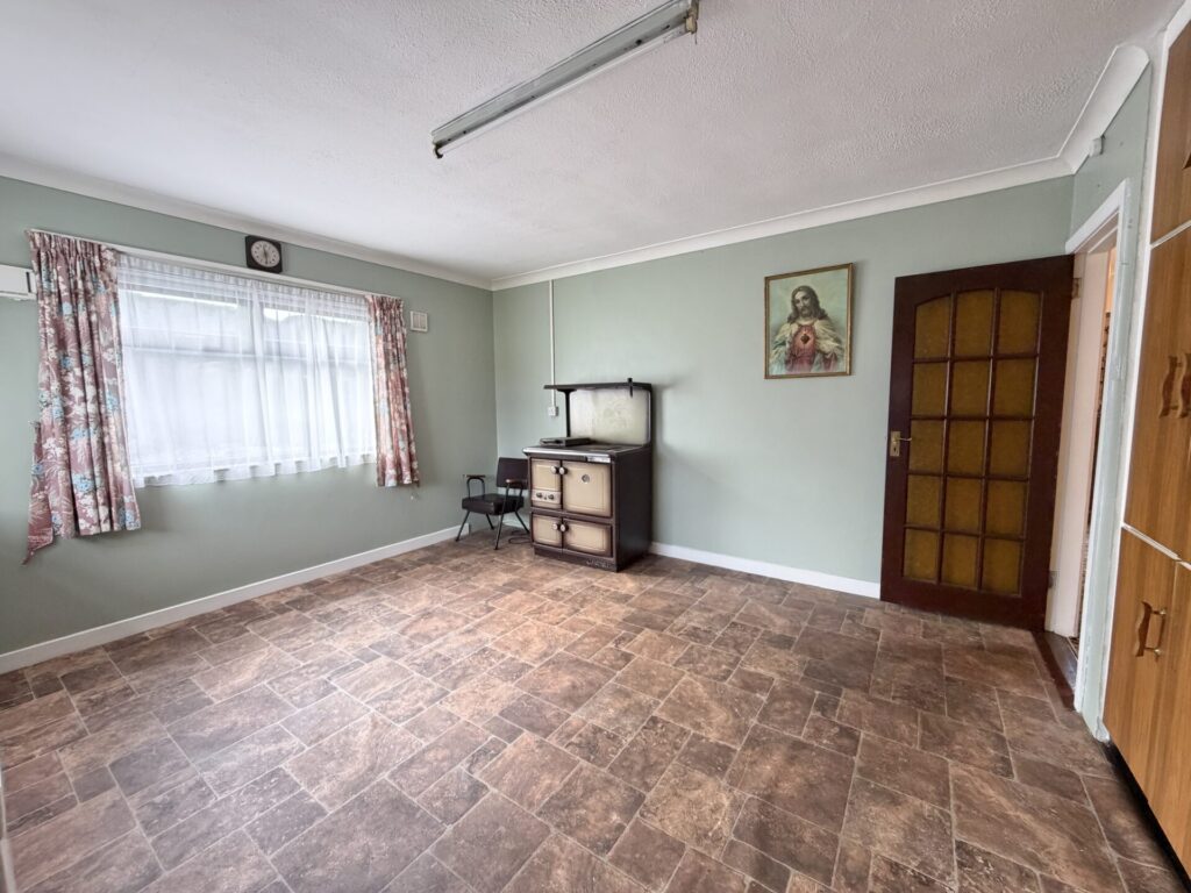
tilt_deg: -6.0
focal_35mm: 14
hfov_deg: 102.1
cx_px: 596
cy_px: 446
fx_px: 482
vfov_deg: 85.7
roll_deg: +0.6
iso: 320
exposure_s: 1/64
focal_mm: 2.22
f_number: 2.2
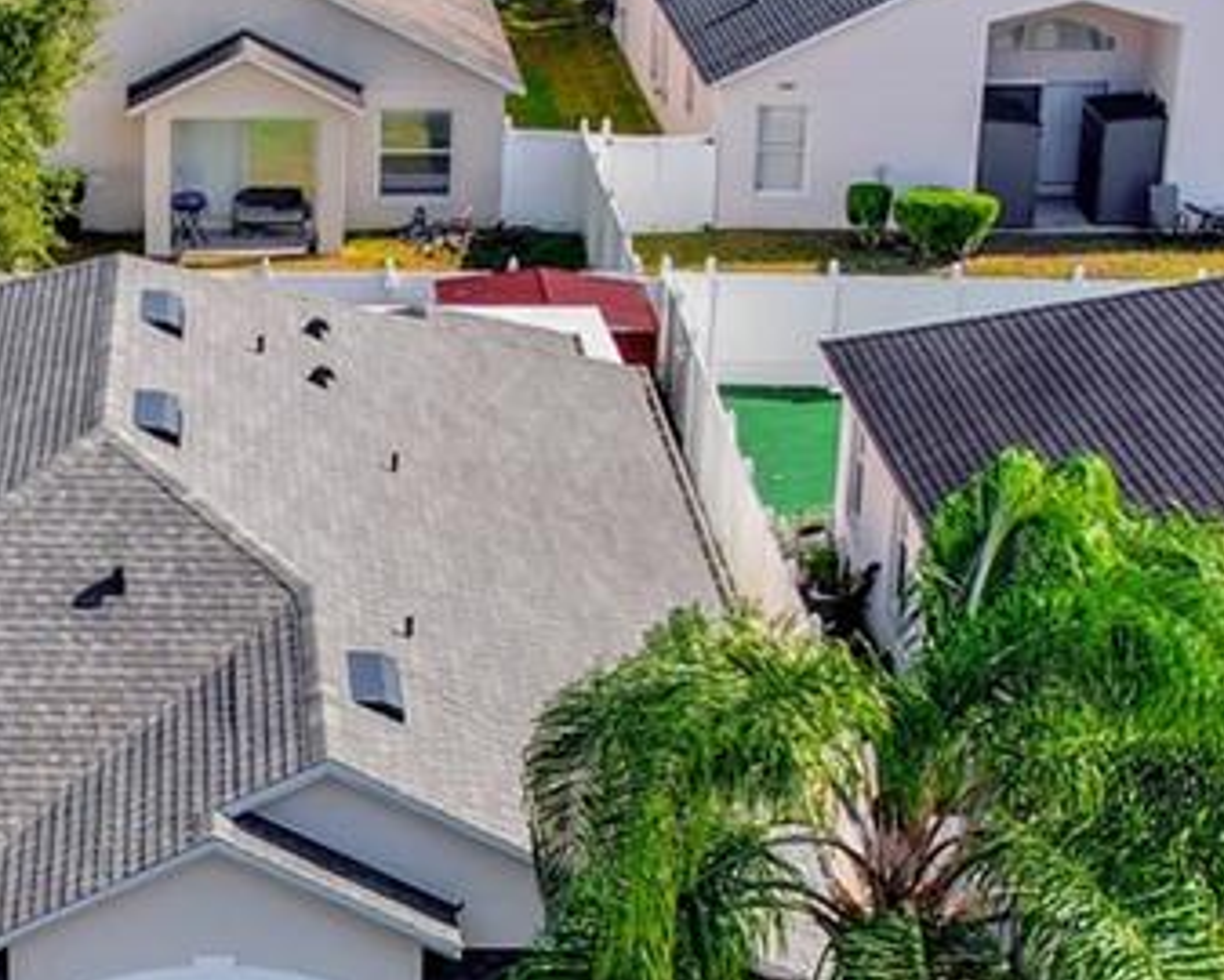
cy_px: 780
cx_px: 94
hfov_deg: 19.2
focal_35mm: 98
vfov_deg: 15.6
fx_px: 3552
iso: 130
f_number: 2.8
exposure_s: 1/4000
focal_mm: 8.38
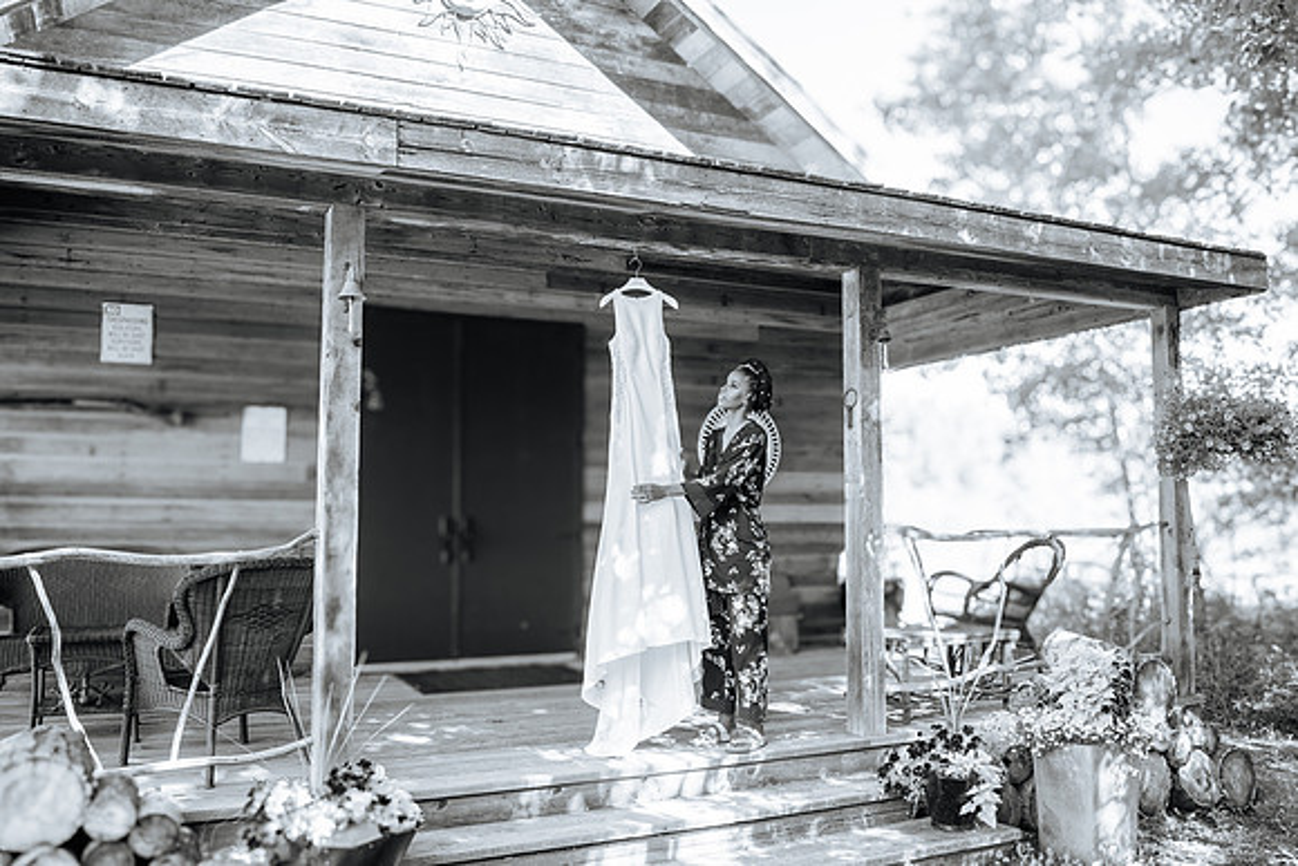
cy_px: 433
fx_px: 1010
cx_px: 649
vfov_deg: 46.4
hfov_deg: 65.5
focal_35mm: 28
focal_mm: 28
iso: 100
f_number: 2
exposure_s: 1/160
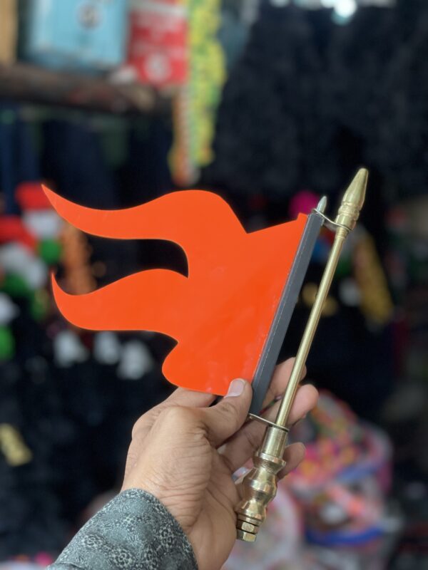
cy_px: 285
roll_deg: -0.9
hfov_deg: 28.0
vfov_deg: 36.8
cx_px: 214
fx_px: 857
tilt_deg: -3.3
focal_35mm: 52
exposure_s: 1/100
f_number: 2
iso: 160
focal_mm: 6
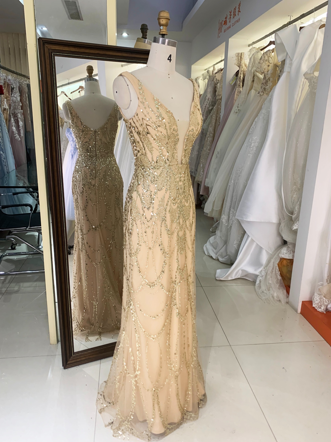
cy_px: 224
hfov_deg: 51.4
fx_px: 344
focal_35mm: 27
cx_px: 160
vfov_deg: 65.3
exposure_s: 1/84
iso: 100
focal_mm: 4.25
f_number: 1.8
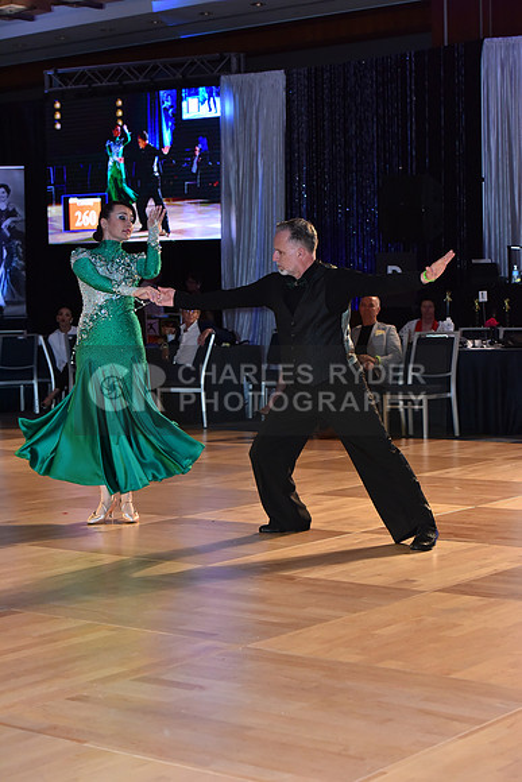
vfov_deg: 28.8
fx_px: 1521
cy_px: 391
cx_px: 261
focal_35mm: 70
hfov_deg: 19.5
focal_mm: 70
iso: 2000
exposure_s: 1/250
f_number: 5
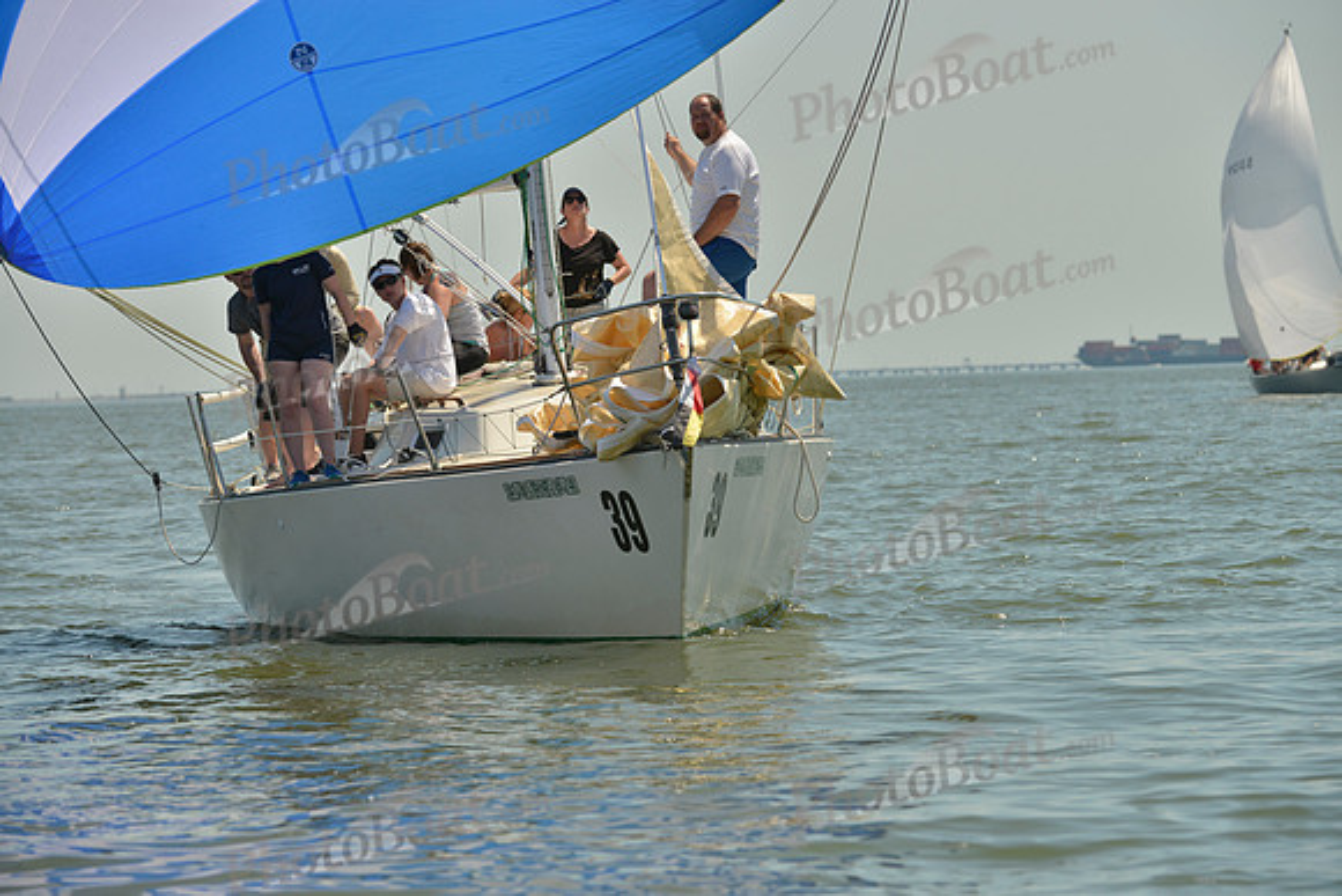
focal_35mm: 200
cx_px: 671
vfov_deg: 6.9
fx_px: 7457
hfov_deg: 10.3
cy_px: 448
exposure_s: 1/1000
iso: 200
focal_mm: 200
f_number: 7.1
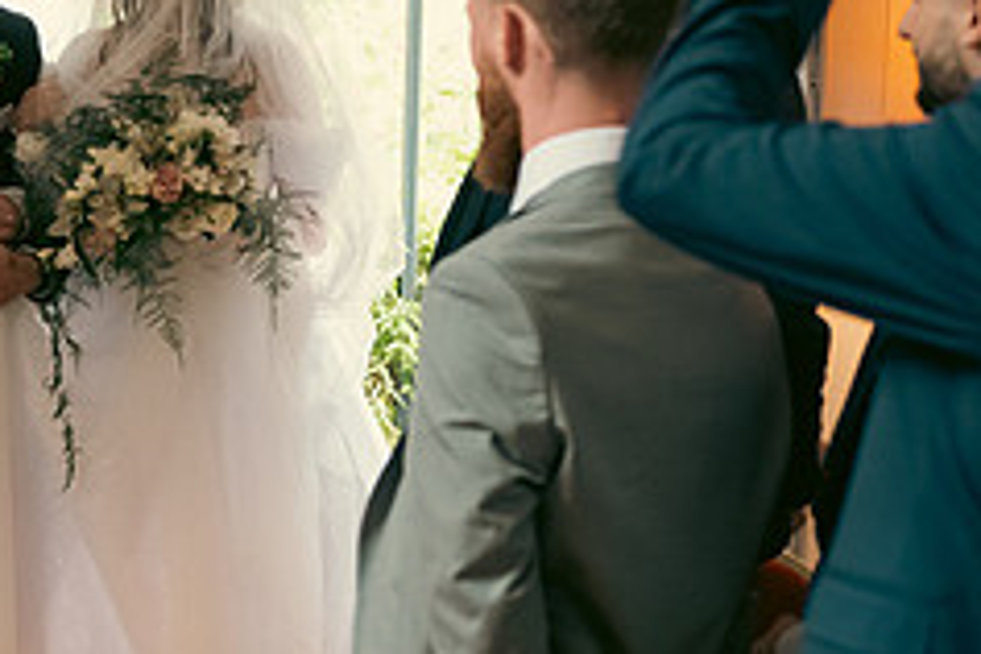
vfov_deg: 10.2
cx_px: 37
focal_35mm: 134
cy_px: 267
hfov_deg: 15.1
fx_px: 3651
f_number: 3.5
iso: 1000
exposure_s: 1/160
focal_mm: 52
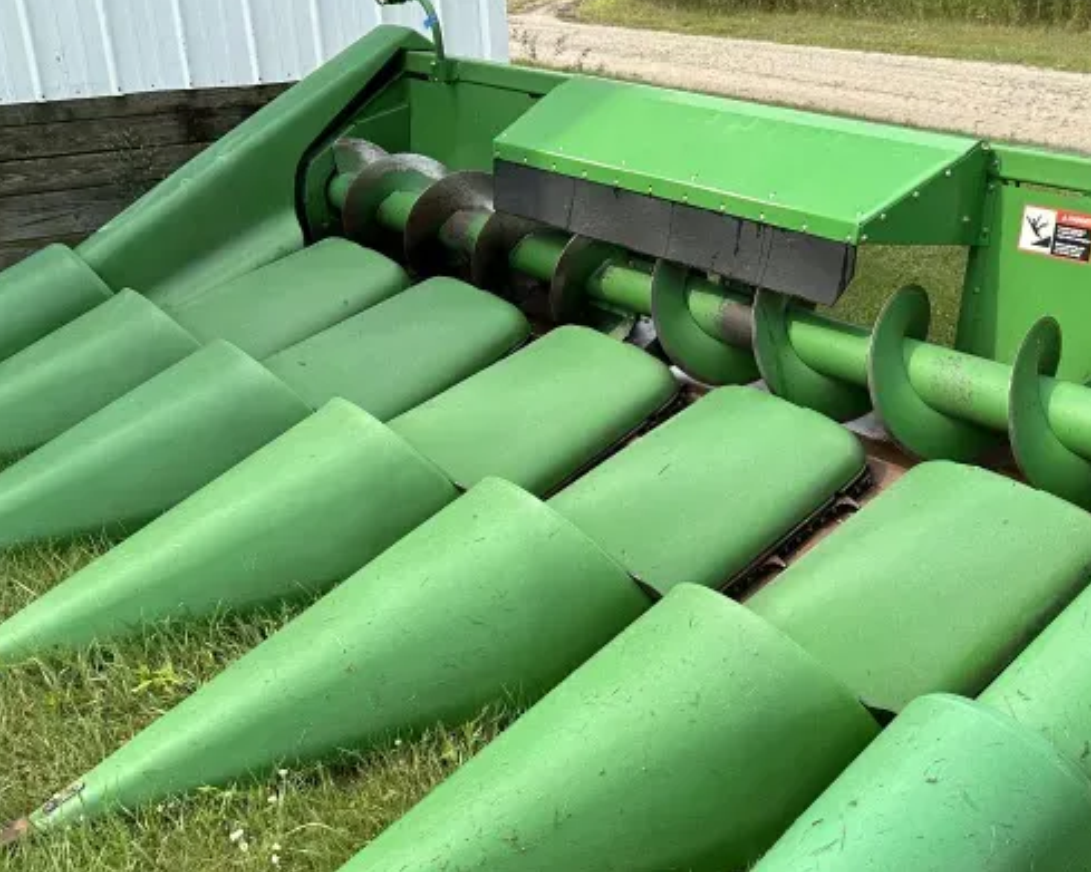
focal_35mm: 46
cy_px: 678
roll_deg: +0.5
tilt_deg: -28.2
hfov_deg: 39.8
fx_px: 1485
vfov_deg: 32.0
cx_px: 741
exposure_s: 1/1664
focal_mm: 6.86
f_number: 1.78
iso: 80
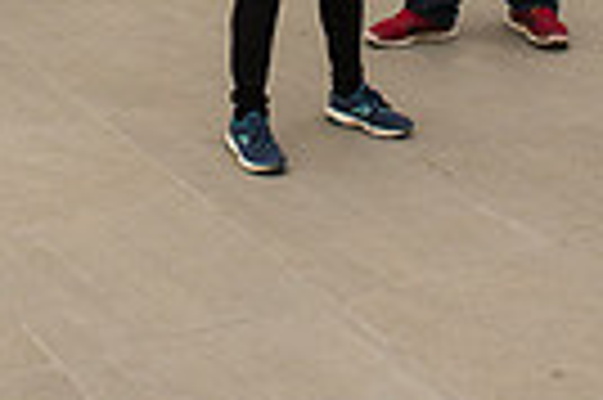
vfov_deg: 11.8
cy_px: -389
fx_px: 1740
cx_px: 288
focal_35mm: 104
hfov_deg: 19.7
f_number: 3.5
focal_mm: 24
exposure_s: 1/800
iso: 100
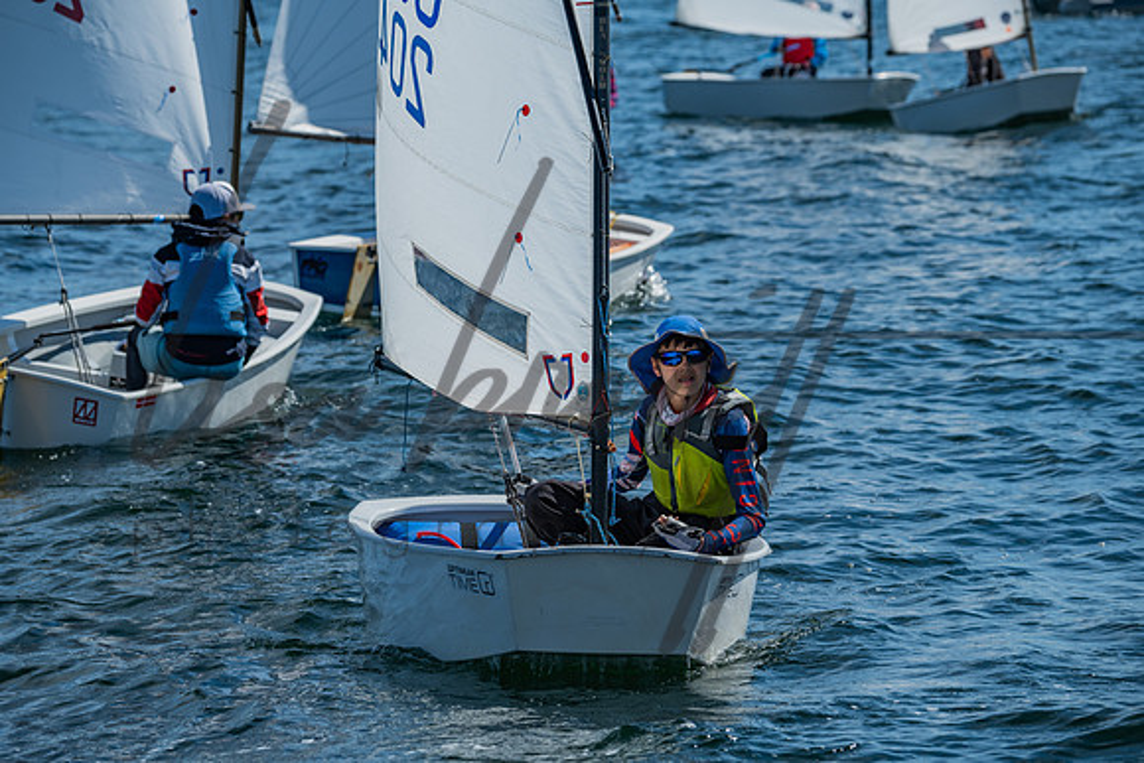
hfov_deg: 9.4
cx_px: 572
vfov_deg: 6.2
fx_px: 6992
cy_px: 382
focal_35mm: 220
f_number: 8
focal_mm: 220
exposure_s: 1/500
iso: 100
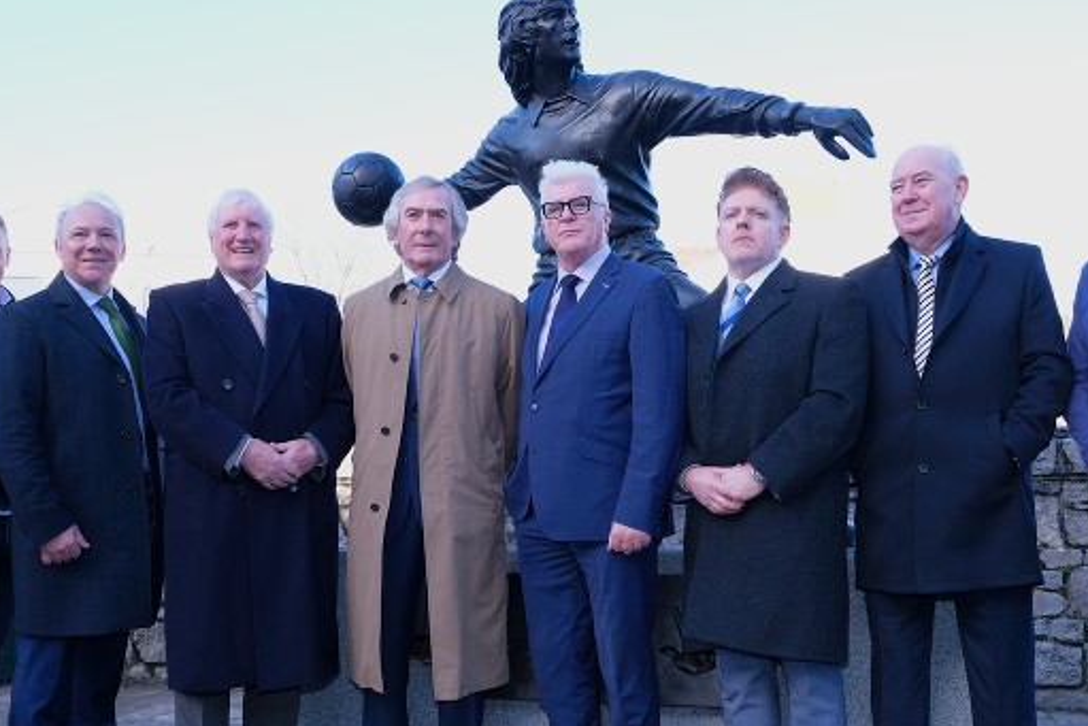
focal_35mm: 37
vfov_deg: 35.9
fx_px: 1118
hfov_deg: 51.8
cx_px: 488
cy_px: 410
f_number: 4.5
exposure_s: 1/250
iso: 400
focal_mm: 18
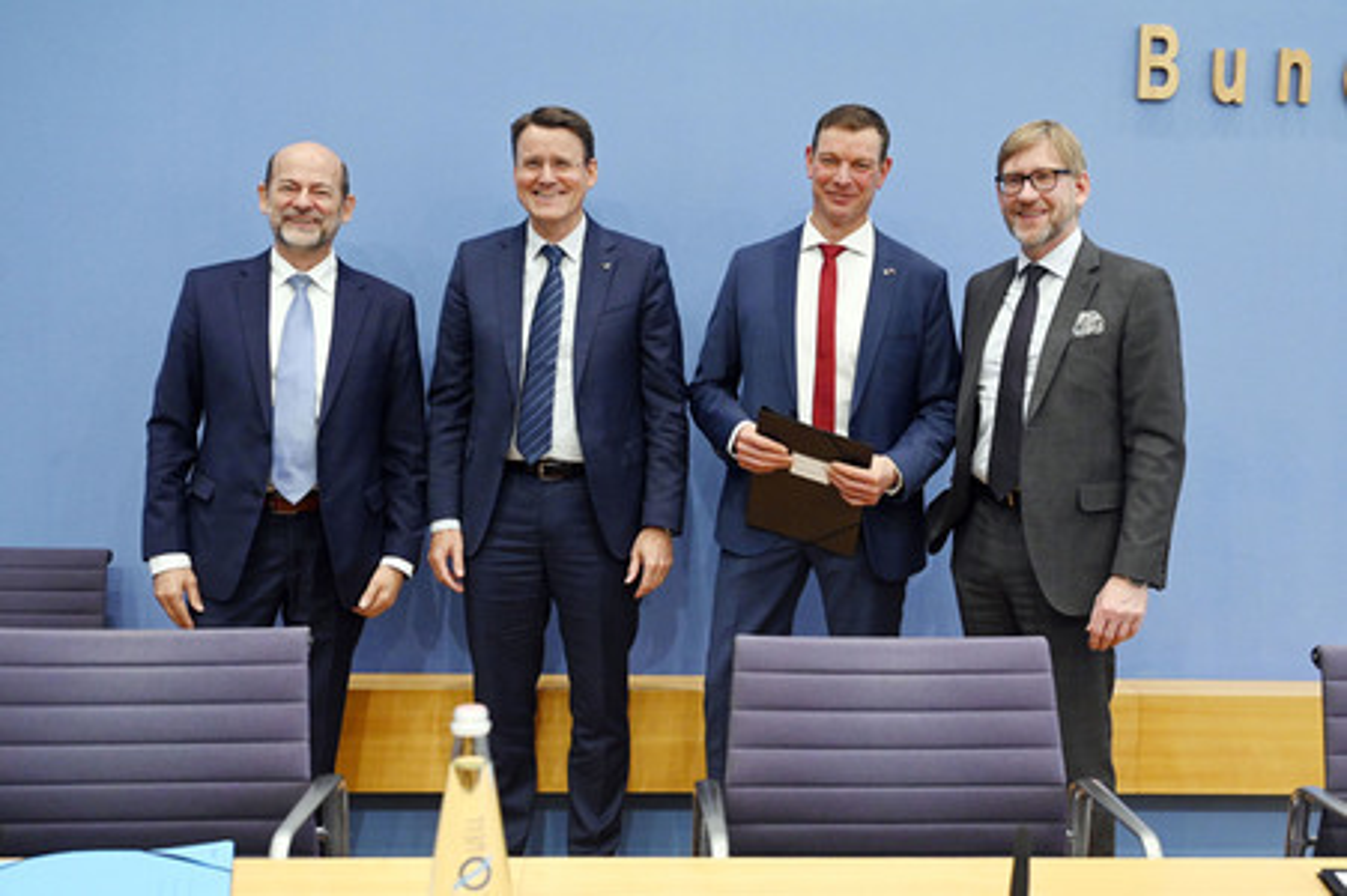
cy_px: 448
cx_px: 674
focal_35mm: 34
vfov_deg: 38.8
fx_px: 1271
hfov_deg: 55.8
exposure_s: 1/1600
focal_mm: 34
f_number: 4
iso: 6400
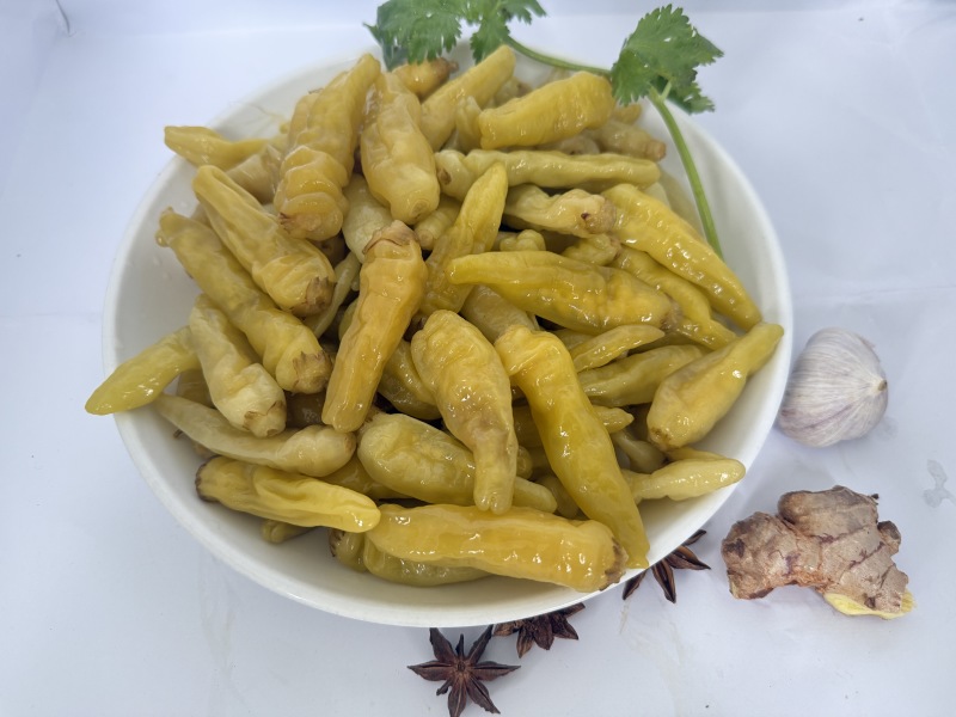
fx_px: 663
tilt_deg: -61.0
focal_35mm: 24
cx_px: 478
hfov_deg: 71.6
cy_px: 358
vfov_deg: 56.8
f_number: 1.78
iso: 200
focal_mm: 6.76
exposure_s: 1/74
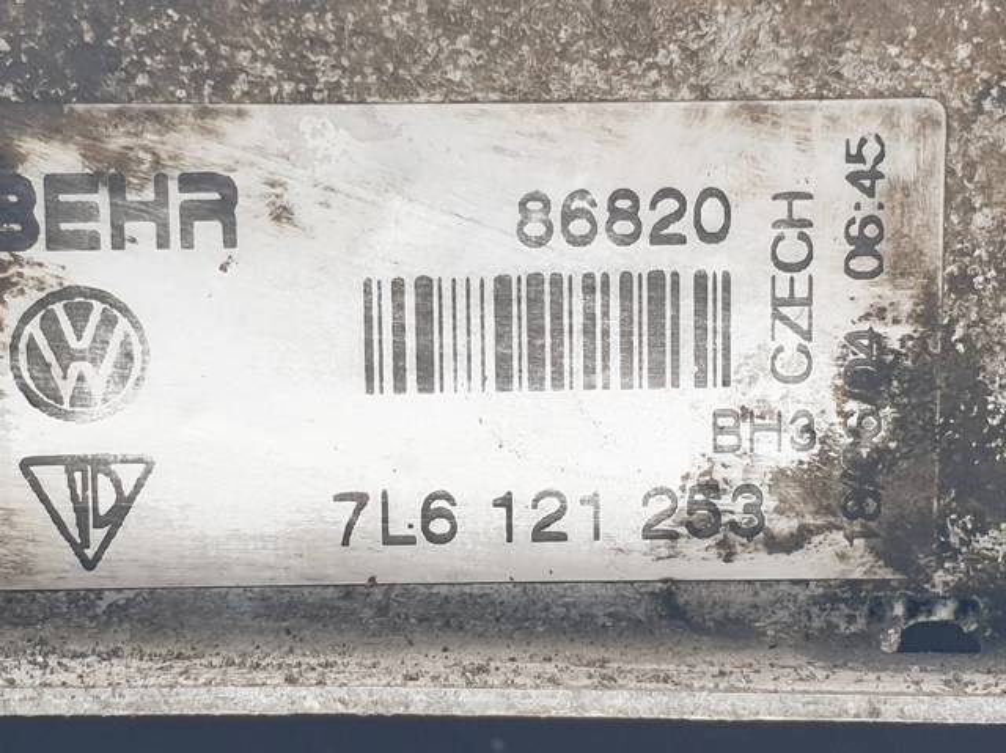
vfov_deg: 53.0
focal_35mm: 26
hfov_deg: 67.3
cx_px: 503
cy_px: 376
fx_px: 755
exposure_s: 1/100
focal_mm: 4.3
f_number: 2.4
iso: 80
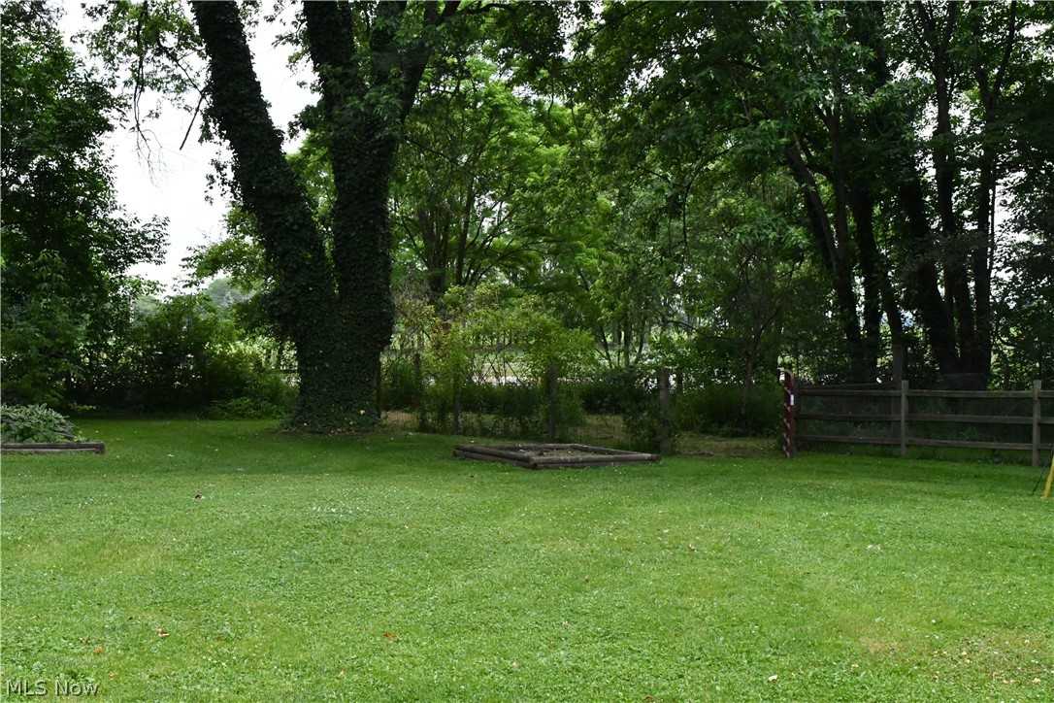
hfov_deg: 38.2
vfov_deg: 26.0
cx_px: 527
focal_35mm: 52
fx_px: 1522
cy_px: 352
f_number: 16
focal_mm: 35
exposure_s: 1/1000
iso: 5000
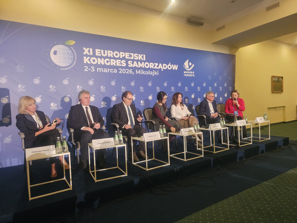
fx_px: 197
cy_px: 112
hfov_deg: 73.9
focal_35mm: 23
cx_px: 148
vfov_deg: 58.9
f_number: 1.7
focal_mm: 6.3
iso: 800
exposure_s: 1/100
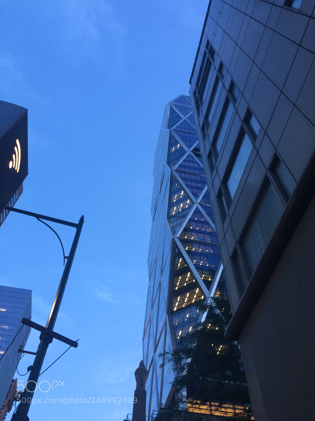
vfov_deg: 61.7
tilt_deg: +56.0
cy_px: 210
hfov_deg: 48.2
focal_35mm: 29
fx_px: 352
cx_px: 158
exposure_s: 1/30
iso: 125
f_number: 2.2
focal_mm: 4.15
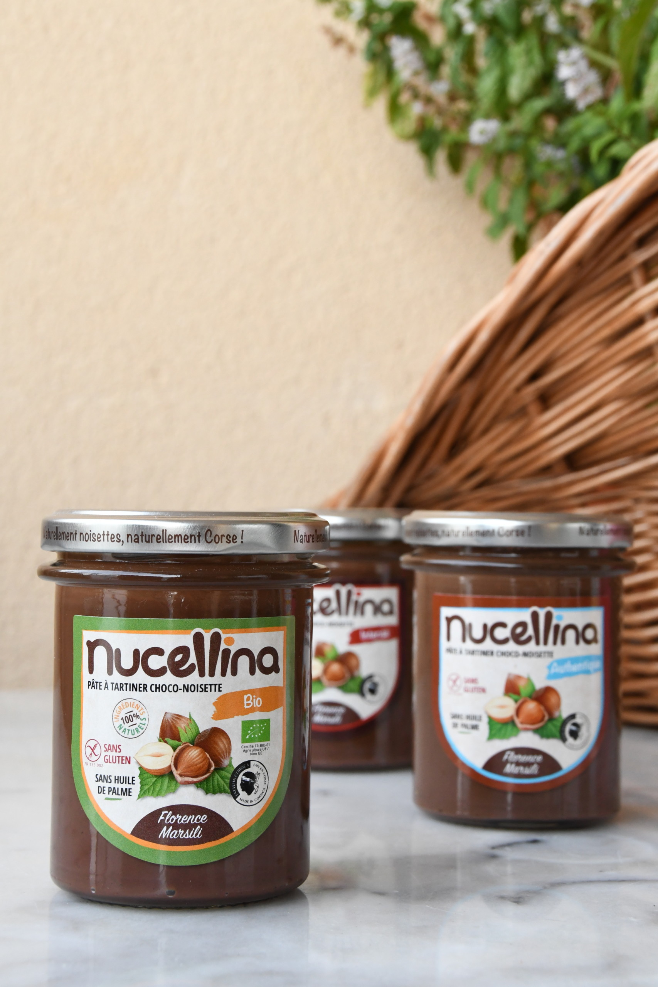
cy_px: 494
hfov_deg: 18.9
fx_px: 1974
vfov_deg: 28.1
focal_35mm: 72
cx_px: 329
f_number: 10
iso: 1600
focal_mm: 48
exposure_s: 1/60
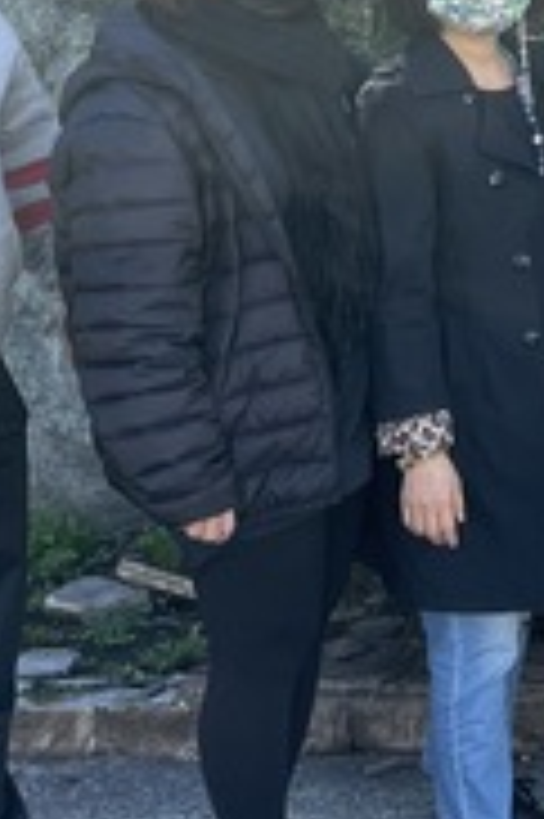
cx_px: 1133
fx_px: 2362
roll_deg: +0.2
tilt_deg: -6.3
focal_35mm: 104
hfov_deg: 11.6
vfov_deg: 19.5
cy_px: 178
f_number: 1.6
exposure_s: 1/485
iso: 32
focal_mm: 4.2
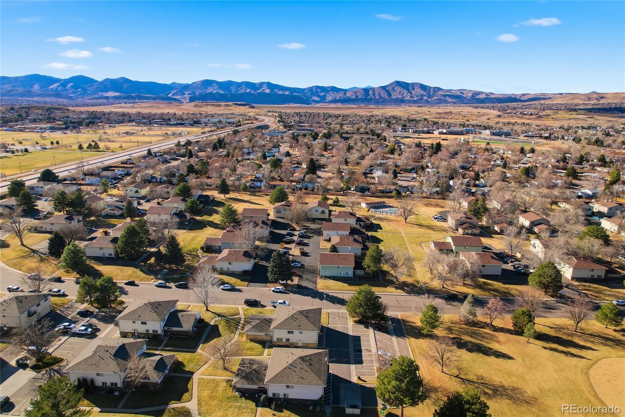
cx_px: 312
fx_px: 382
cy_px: 208
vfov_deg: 57.2
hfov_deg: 78.6
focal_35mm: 22
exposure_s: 1/120
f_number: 2.8
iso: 100
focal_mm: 8.4
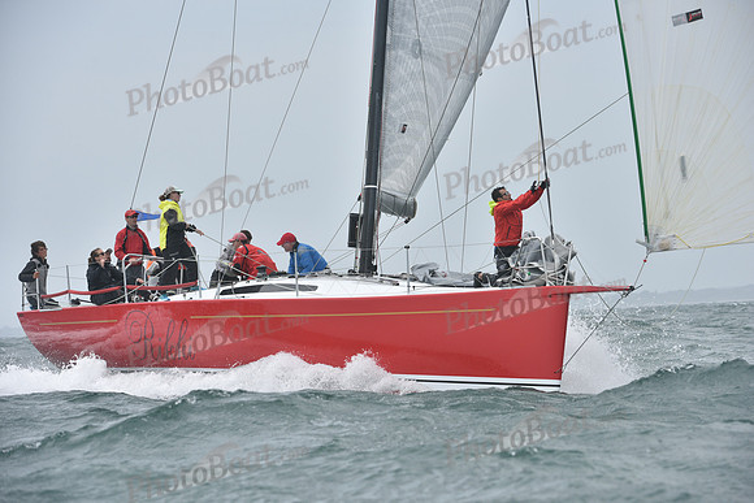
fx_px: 4190
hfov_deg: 10.3
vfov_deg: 6.9
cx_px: 377
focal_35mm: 200
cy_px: 252
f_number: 7.1
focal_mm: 200
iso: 320
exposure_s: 1/1000
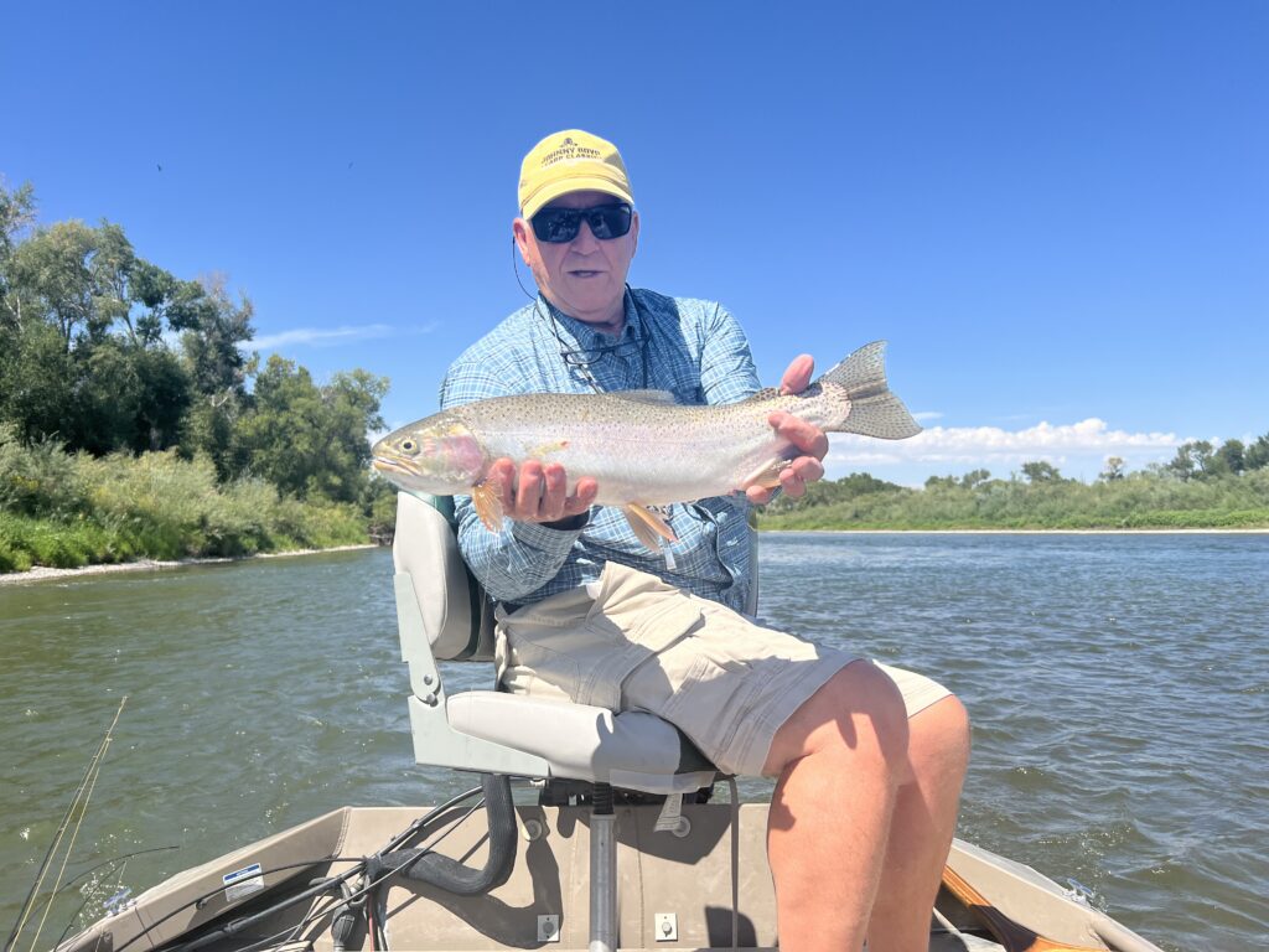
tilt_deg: +3.1
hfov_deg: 67.3
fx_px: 953
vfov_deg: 53.1
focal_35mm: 26
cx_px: 634
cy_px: 476
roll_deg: +1.2
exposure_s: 1/4115
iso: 50
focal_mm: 5.7
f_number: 1.5
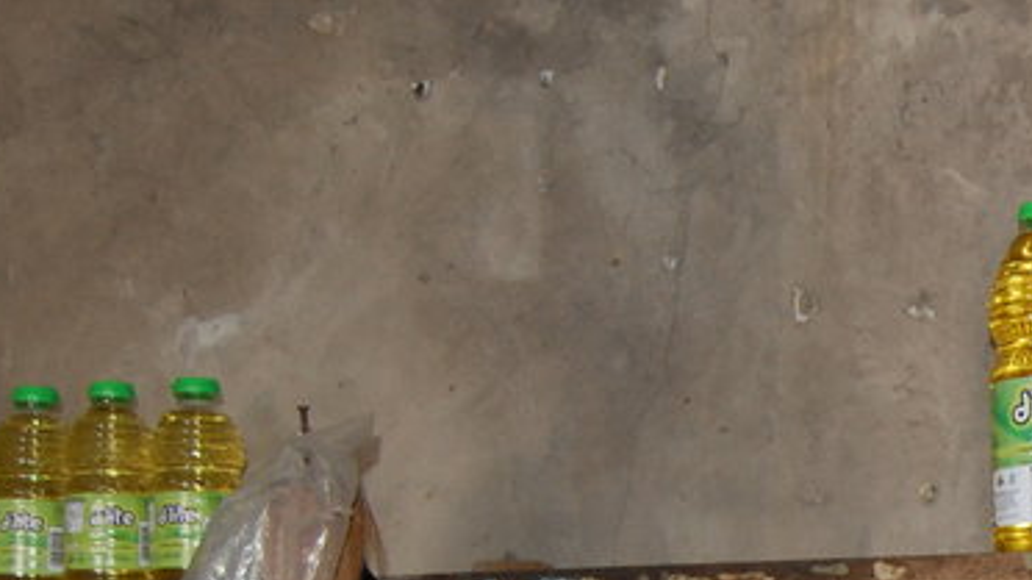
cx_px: 1337
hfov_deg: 20.5
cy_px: 759
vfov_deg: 12.3
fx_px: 2599
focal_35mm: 95
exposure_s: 1/60
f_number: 3.8
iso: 400
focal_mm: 22
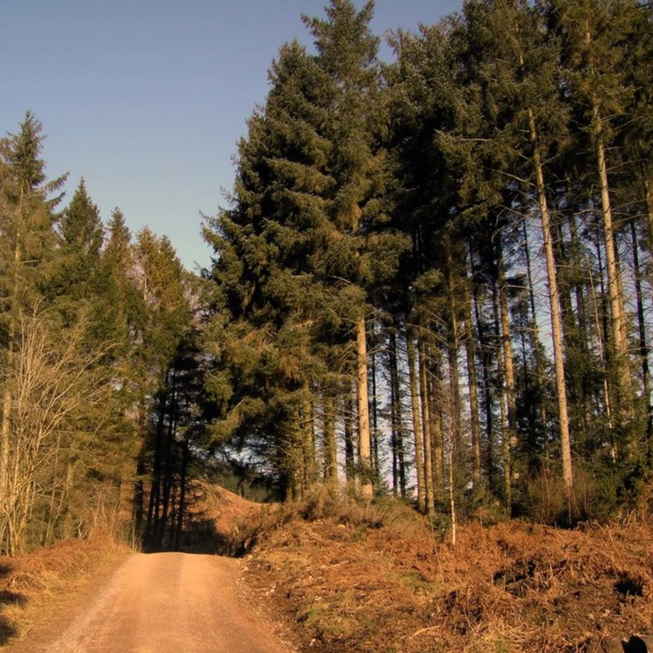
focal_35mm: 42
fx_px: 896
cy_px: 323
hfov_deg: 39.6
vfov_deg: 40.0
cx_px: 218
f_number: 5.6
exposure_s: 1/175
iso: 50
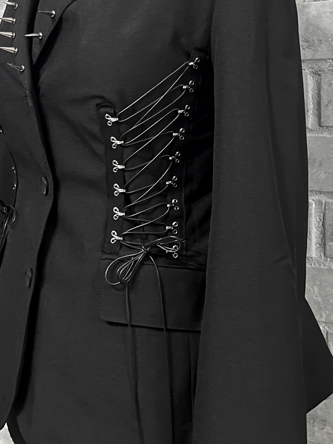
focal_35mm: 49
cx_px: 177
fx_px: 628
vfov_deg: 38.0
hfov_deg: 29.7
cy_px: 117
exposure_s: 1/25
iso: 1250
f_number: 1.6
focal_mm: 5.1
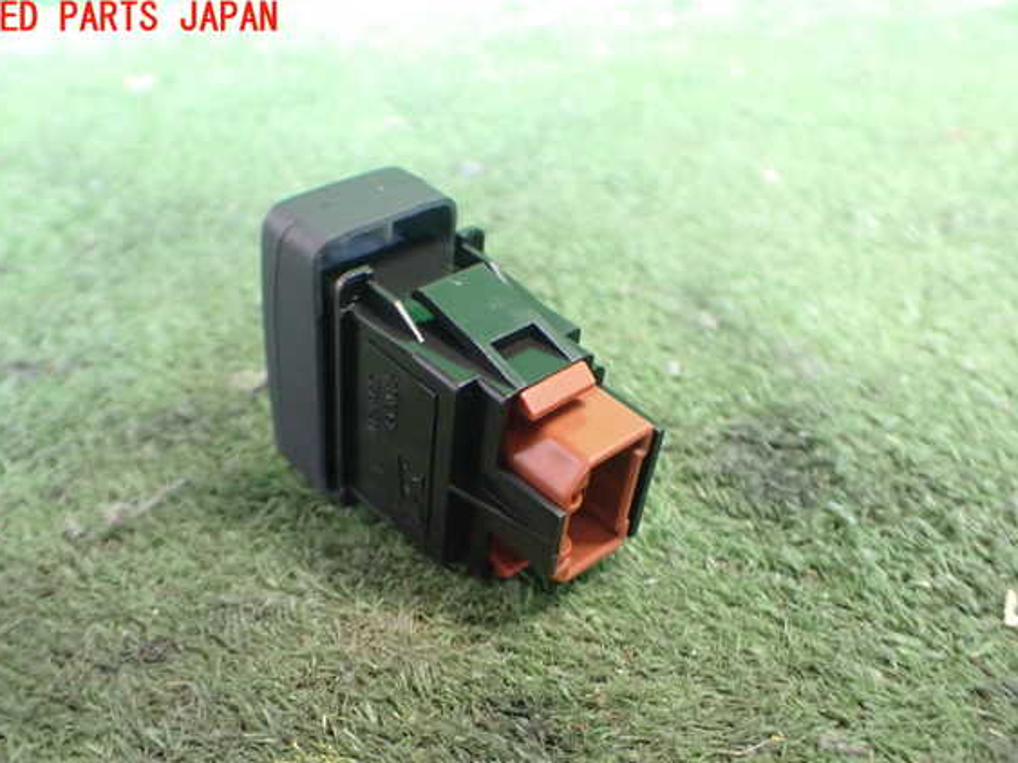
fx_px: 941
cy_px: 403
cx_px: 492
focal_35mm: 32
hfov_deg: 56.8
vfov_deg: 44.1
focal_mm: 5.4
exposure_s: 1/30
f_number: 2.3
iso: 1000
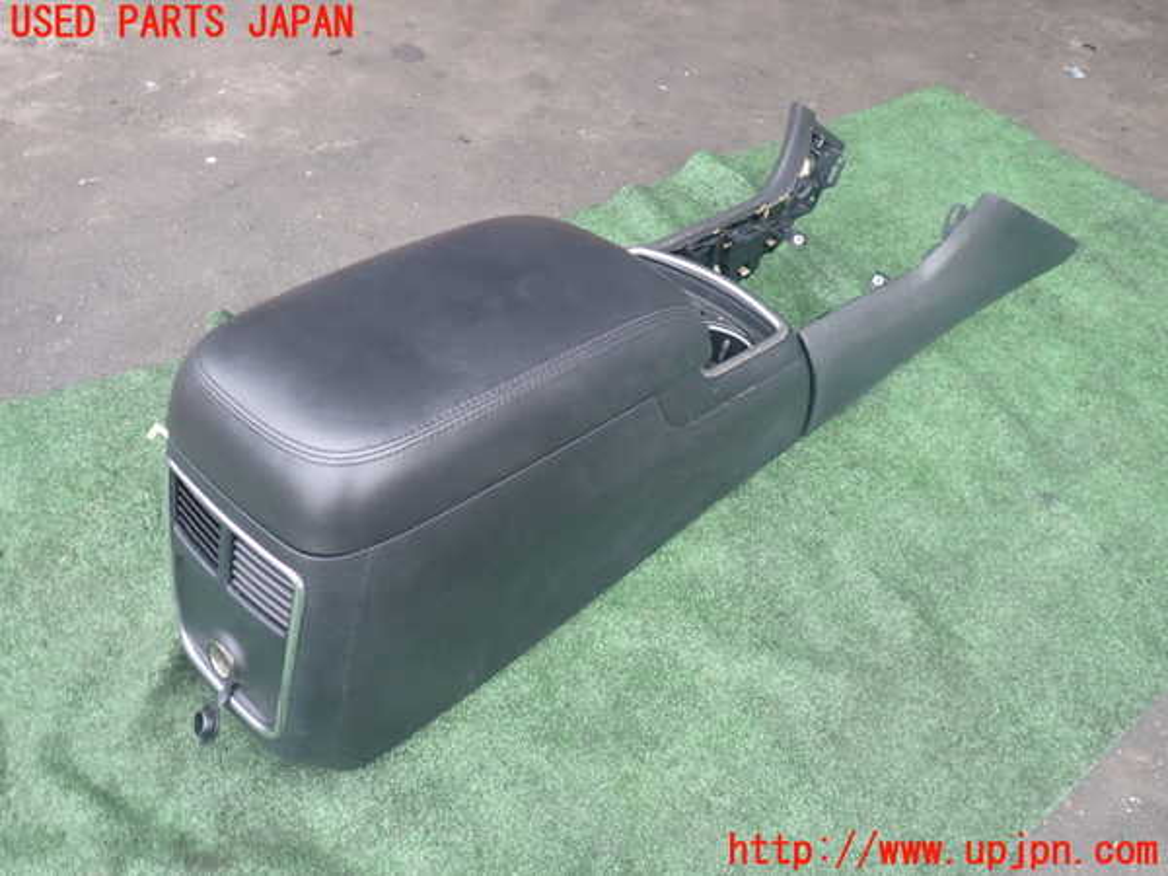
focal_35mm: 30
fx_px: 1012
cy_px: 438
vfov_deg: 46.8
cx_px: 584
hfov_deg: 60.0
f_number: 2.3
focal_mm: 5.4
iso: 200
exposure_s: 1/100
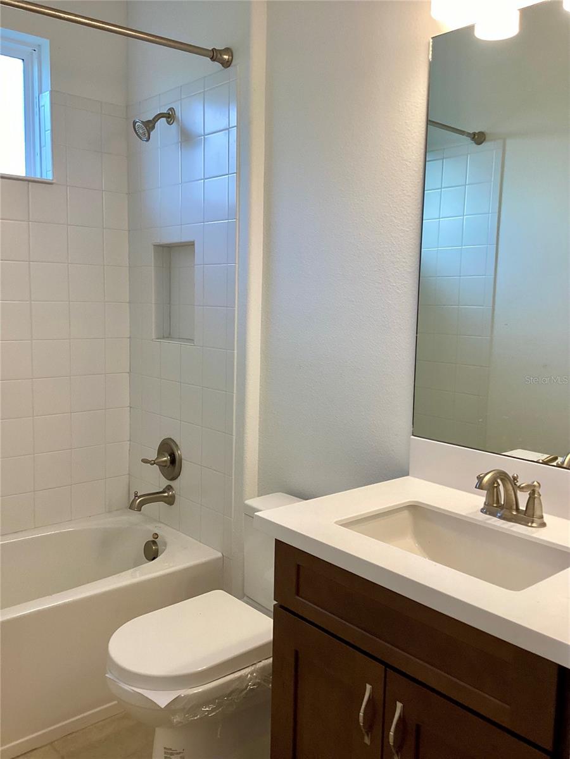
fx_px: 681
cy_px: 380
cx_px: 285
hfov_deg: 45.4
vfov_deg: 58.4
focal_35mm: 31
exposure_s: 1/120
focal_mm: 3.3
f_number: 2.4
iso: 100
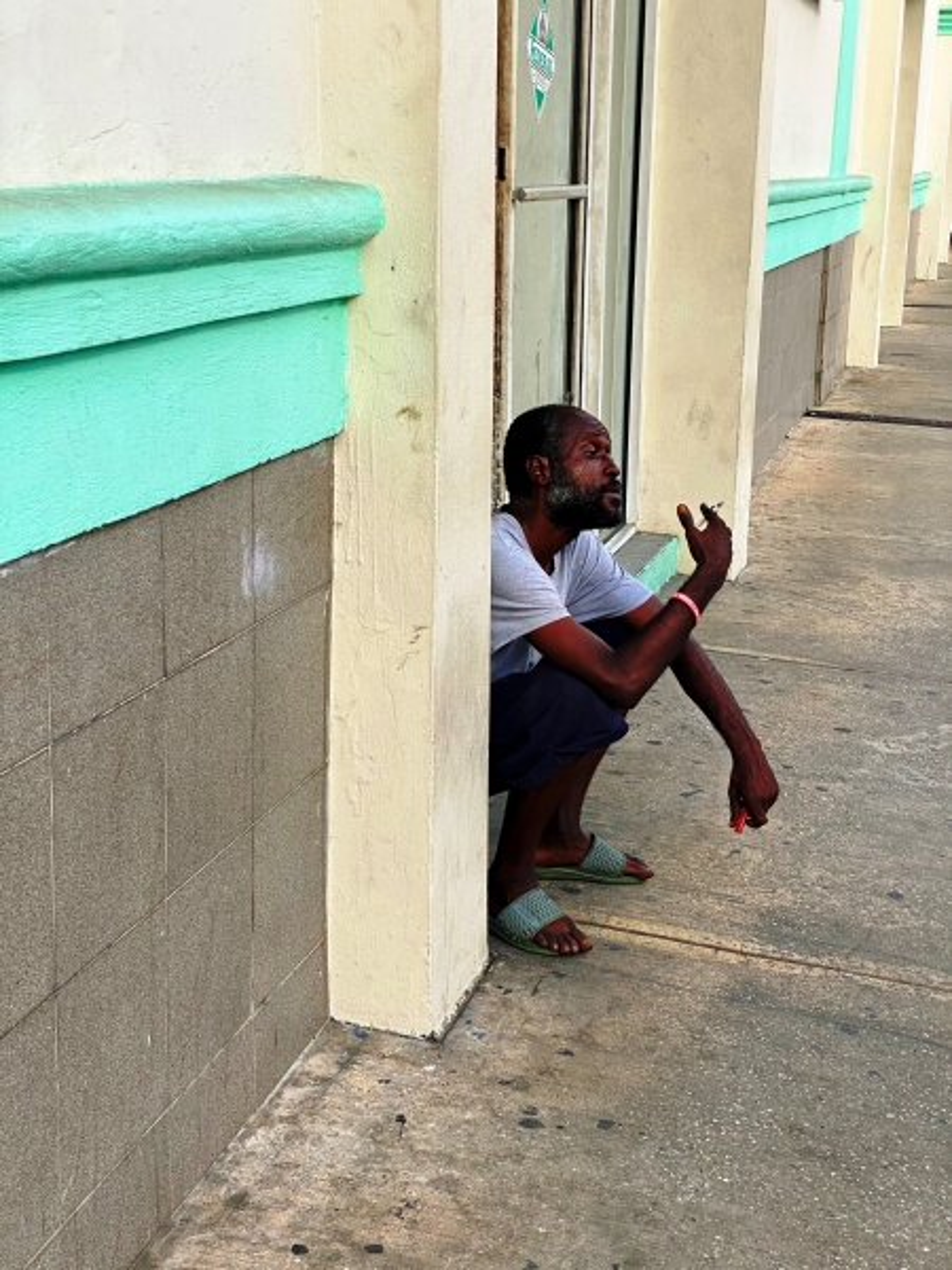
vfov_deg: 36.8
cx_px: 476
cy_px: 635
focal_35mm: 52
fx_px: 1907
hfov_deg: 28.0
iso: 20
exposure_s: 1/727
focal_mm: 6
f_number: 2
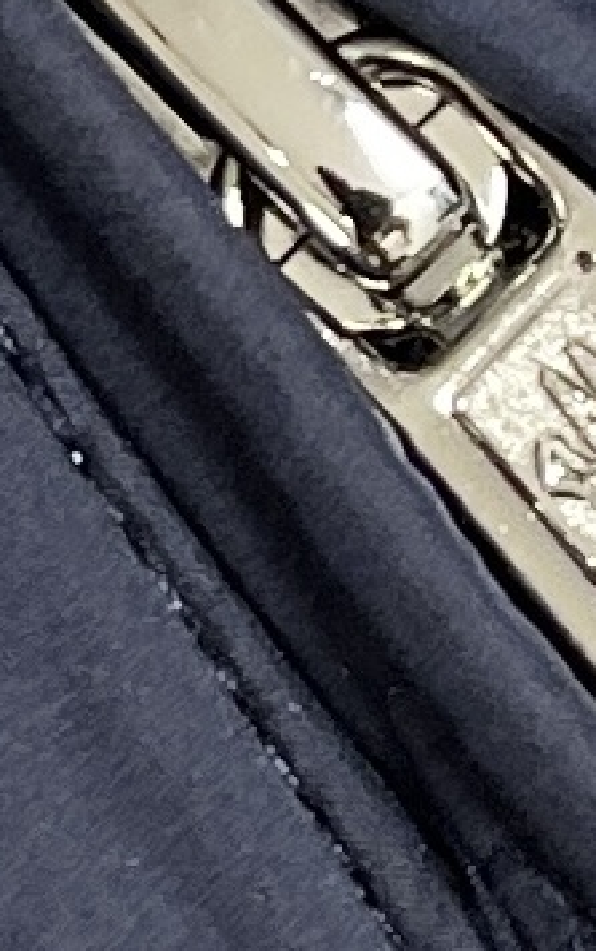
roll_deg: +29.5
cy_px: 309
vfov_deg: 26.6
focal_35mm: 77
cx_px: 460
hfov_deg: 16.9
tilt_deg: -42.6
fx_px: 1998
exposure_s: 1/100
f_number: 1.6
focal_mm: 5.1
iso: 100
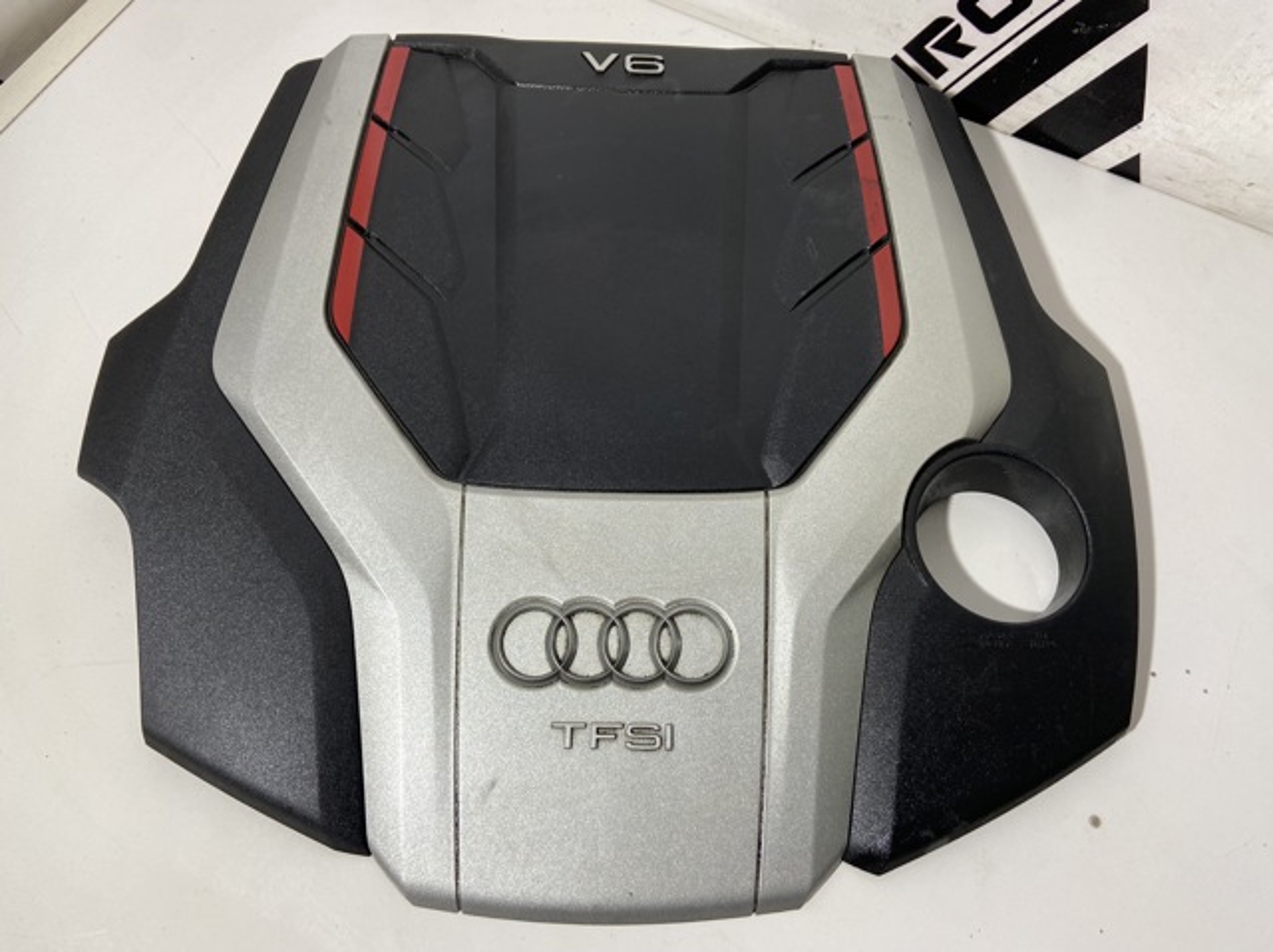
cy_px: 476
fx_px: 955
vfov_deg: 53.0
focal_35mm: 26
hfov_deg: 67.3
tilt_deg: -65.7
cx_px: 636
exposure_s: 1/100
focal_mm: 4.25
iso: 100
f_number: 1.8
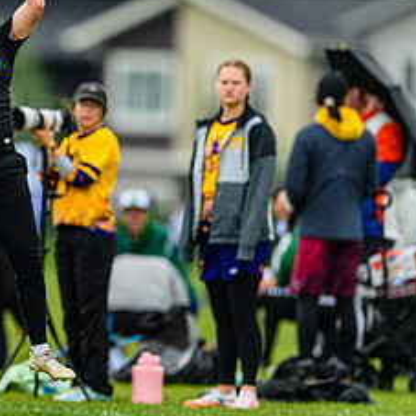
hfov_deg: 2.0
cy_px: 213
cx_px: -11
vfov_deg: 2.0
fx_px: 11815
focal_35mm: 869
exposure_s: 1/1250
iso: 320
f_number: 3.2
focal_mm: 400
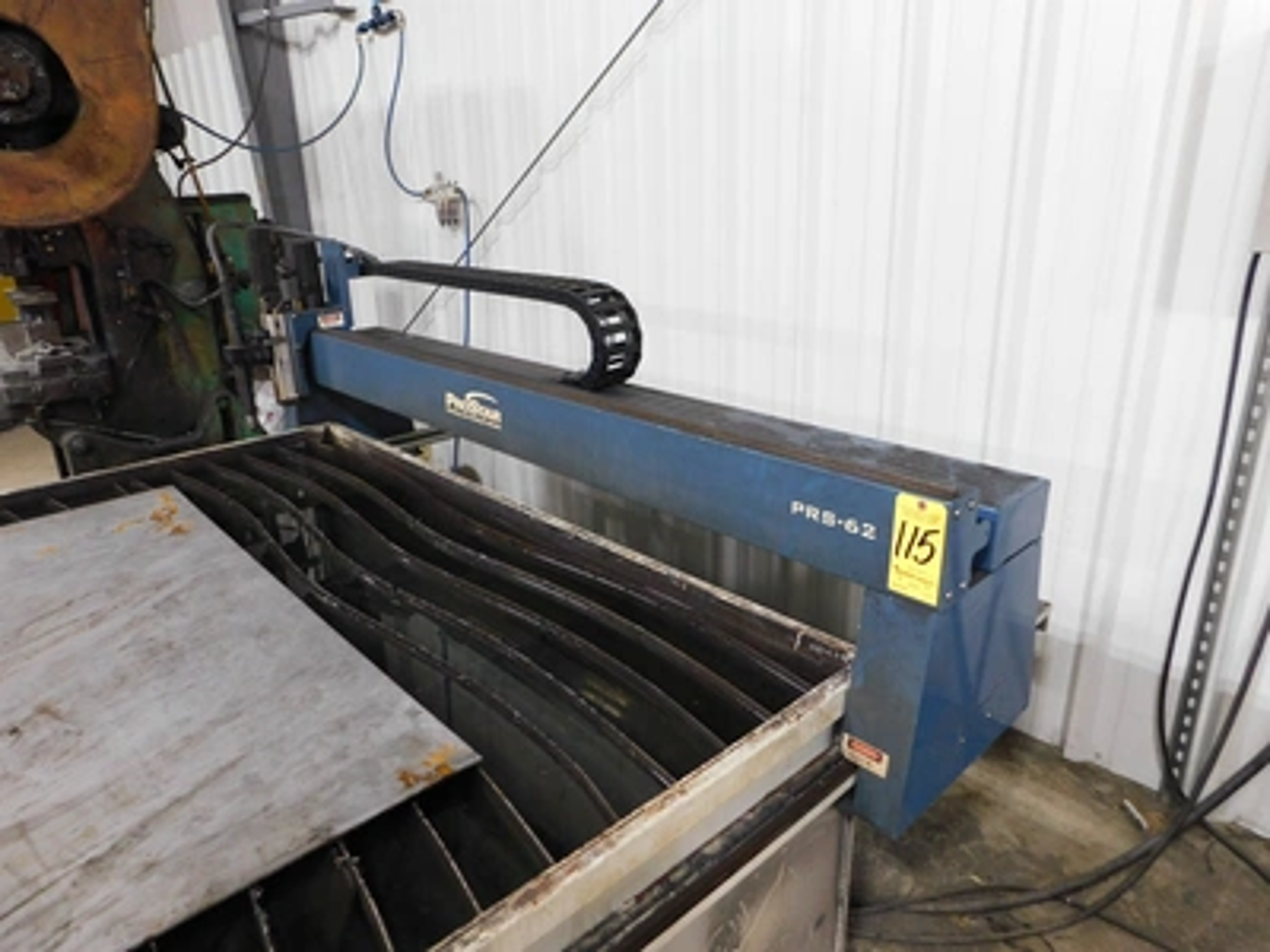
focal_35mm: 23
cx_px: 635
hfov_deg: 73.9
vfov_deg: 58.9
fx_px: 844
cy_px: 476
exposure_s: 1/25
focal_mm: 4
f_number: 3
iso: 400
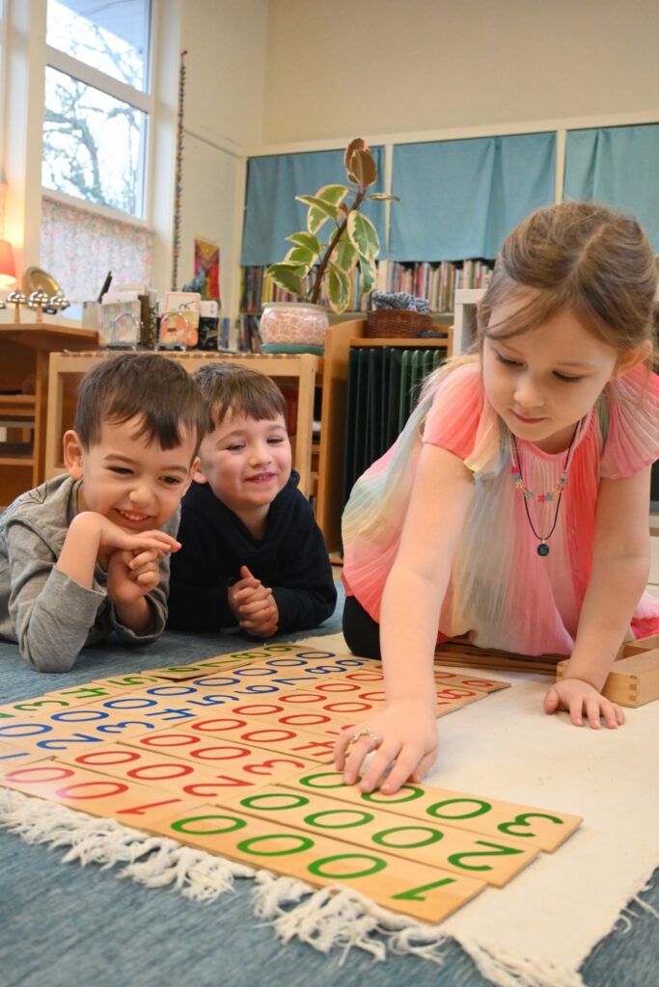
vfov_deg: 49.5
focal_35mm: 39
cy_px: 494
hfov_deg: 34.2
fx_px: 1070
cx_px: 330
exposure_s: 1/125
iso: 3200
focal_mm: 26
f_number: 4.5
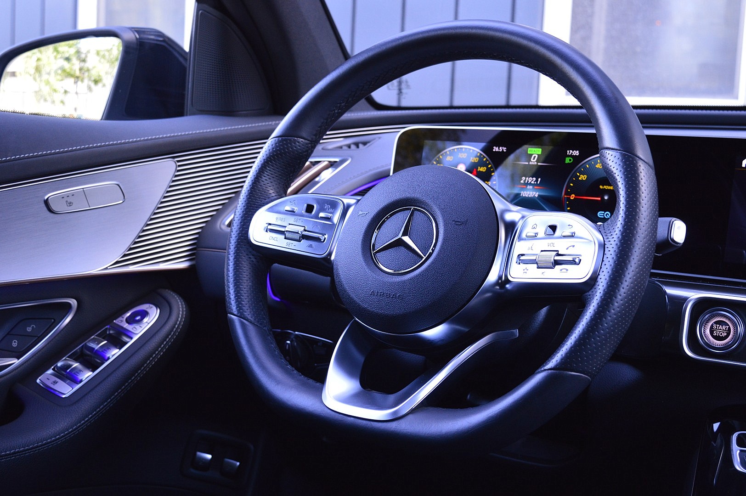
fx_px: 994
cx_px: 373
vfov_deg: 28.0
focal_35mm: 48
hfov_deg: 41.1
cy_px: 248
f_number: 8
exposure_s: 1/60
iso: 800
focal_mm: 32
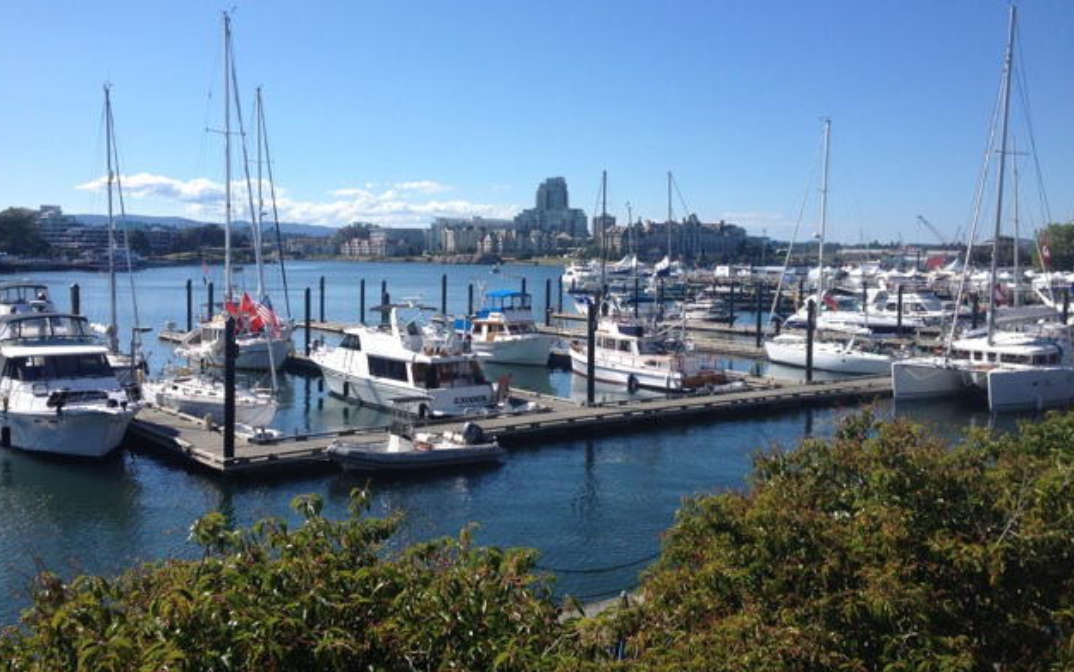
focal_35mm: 38
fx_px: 1113
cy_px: 301
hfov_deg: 51.5
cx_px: 529
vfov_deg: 33.6
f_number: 2.4
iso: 50
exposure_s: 1/1623
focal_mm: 4.28
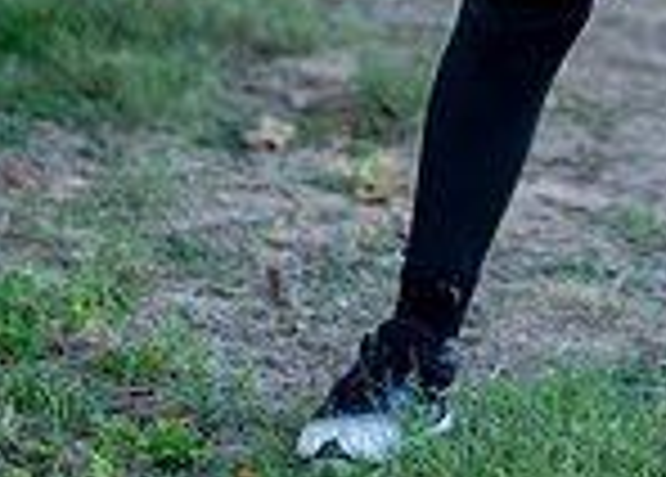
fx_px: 4828
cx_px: 691
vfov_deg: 5.5
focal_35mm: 255
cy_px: -456
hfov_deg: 7.8
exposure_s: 1/1250
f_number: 1.2
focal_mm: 50
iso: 100
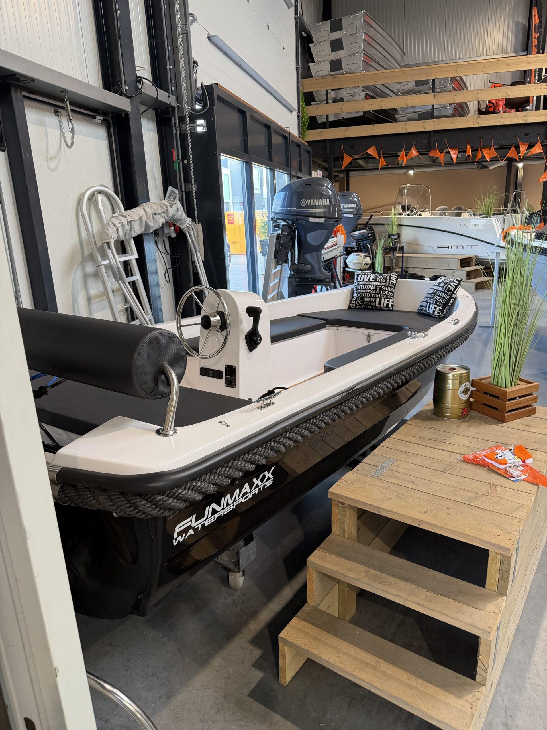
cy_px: 365
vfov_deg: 71.6
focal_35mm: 24
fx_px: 506
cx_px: 274
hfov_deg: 56.8
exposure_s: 1/100
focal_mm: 6.76
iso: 200
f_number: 1.78
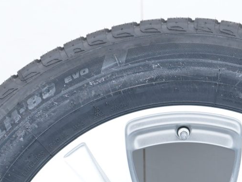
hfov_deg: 12.1
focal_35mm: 162
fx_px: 1133
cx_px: 207
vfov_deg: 8.9
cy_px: 292
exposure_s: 1/125
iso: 250
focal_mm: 44
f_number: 5.6
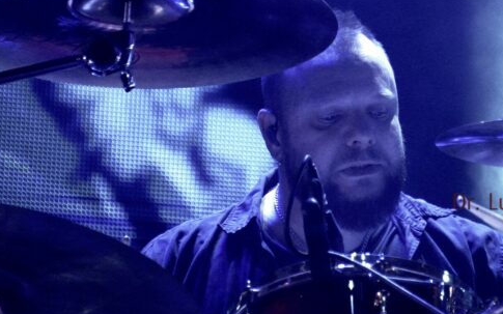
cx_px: 344
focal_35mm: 605
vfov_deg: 2.2
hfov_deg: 3.5
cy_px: 60
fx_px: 8293
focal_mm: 250
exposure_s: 1/400
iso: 6400
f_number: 6.3
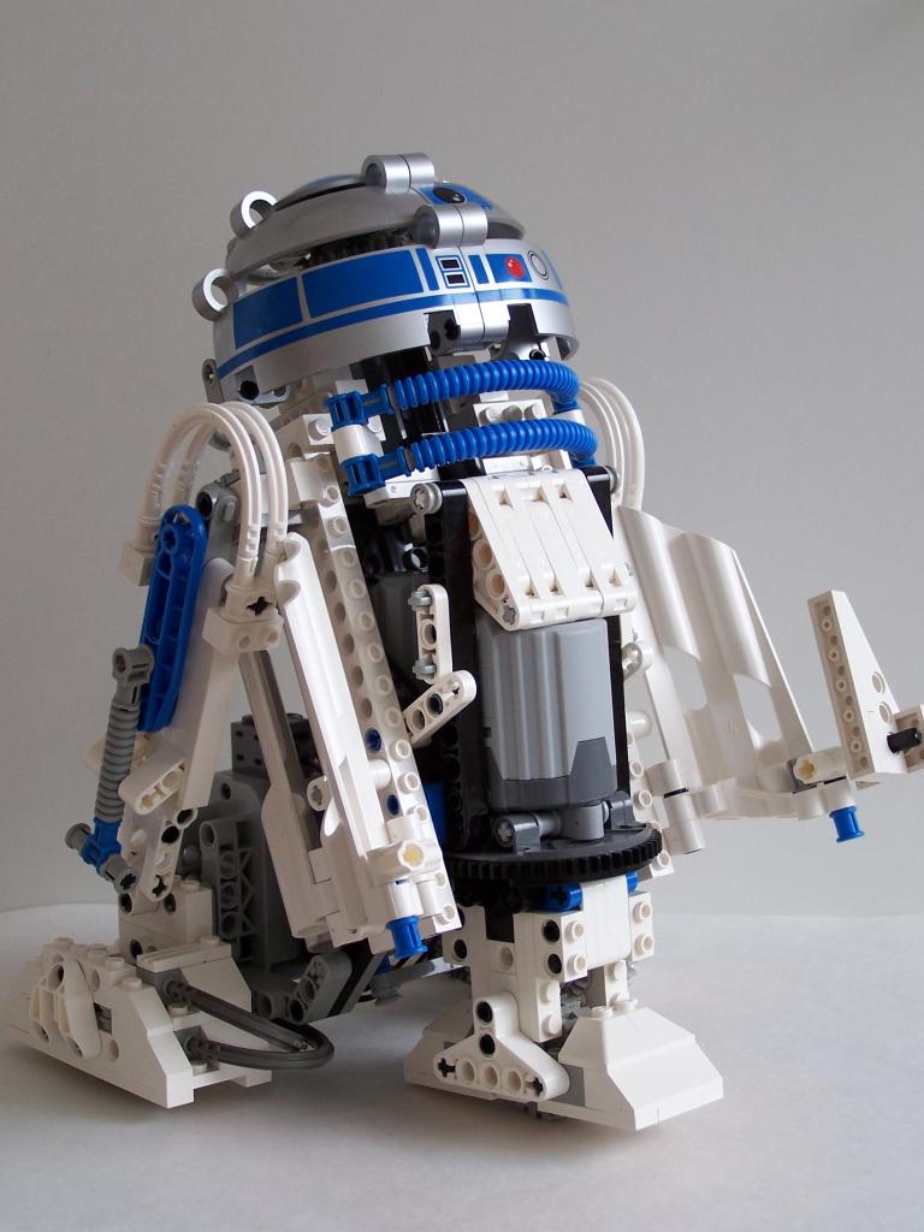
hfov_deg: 21.9
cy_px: 616
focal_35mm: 67
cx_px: 462
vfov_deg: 29.0
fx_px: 2385
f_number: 3.2
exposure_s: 1/60
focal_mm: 11.1
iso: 80
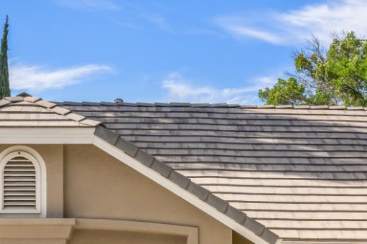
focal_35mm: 94
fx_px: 961
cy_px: 268
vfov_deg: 14.2
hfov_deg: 21.6
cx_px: 188
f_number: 7.1
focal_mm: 21.4
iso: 100
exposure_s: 1/60
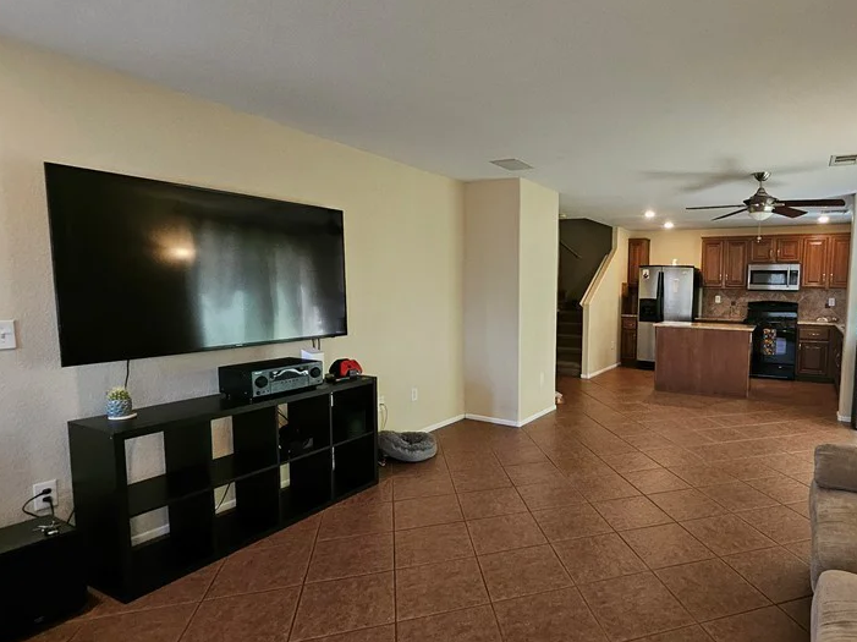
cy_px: 331
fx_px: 470
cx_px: 553
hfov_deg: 82.5
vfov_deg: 68.6
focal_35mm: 19
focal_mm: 1.74
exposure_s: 1/60
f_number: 2.2
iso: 200
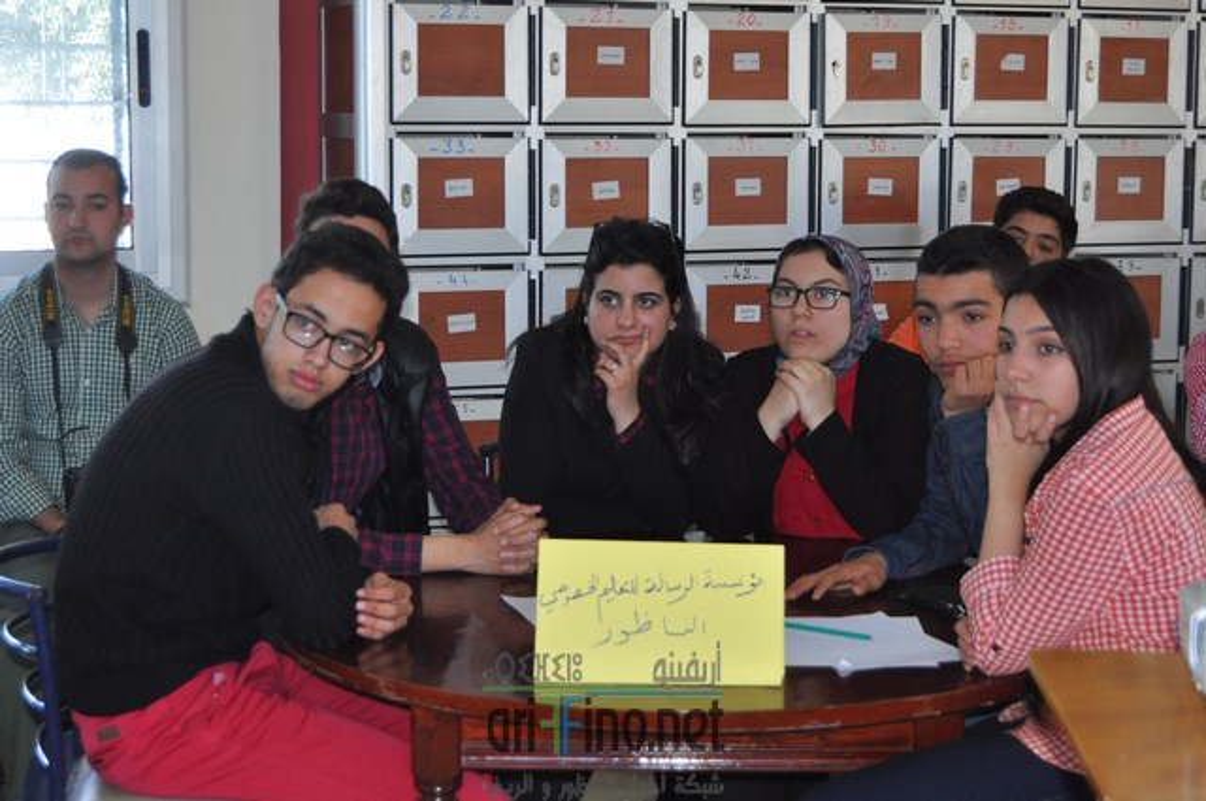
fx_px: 2409
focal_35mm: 72
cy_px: 400
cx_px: 603
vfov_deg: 18.9
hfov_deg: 28.1
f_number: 5.3
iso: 800
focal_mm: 48
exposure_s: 1/60
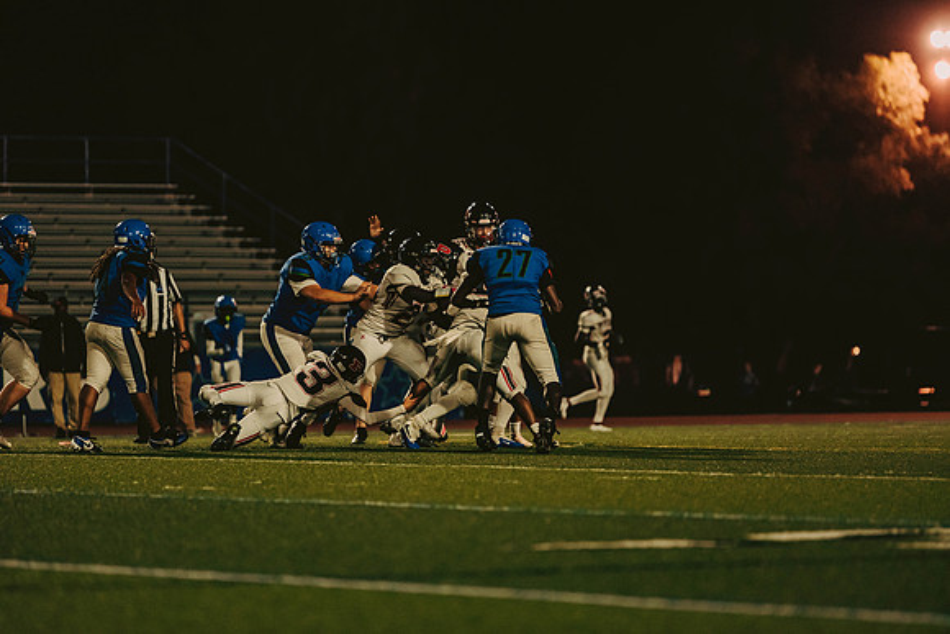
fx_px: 5279
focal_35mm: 200
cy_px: 317
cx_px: 475
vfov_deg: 6.9
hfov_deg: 10.3
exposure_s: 1/1000
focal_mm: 200
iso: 2500
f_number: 2.8
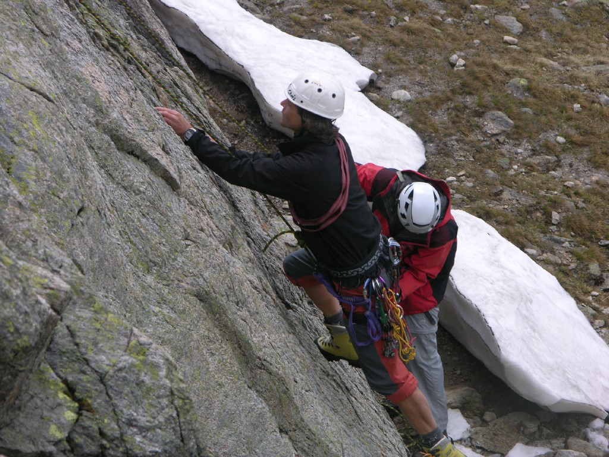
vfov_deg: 8.2
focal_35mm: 180
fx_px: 3167
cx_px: 304
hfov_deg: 11.0
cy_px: 228
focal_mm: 44.7
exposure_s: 1/245
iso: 50
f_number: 5
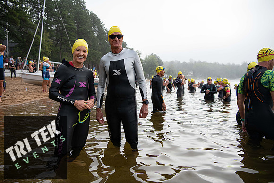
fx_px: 244
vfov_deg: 41.1
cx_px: 137
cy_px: 92
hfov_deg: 58.7
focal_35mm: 32
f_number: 4
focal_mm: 32
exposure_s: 1/1000
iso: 320
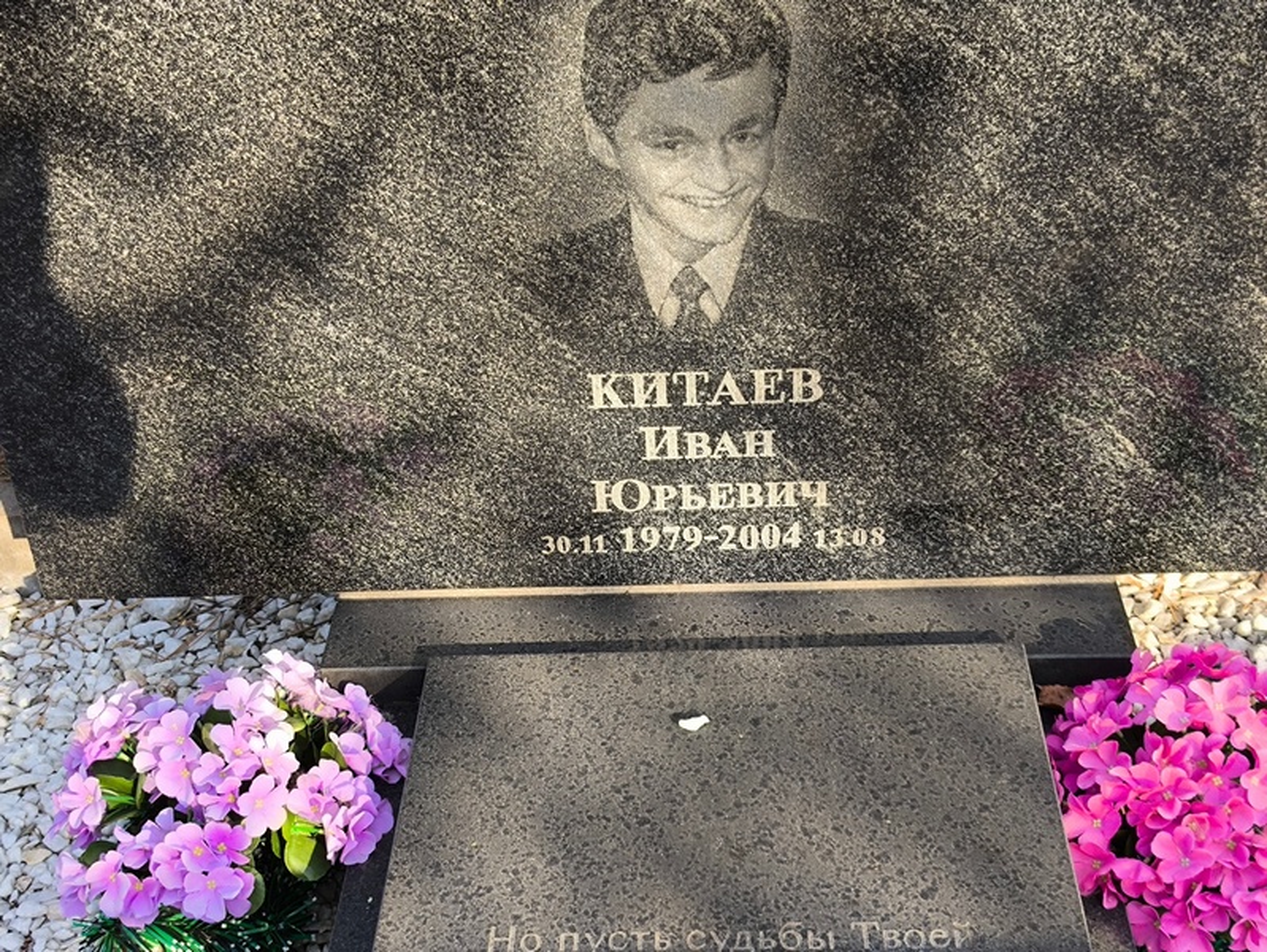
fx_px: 1831
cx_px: 634
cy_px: 476
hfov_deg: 38.2
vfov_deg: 29.1
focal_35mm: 50
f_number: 1.7
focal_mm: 4.71
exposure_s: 1/285
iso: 50
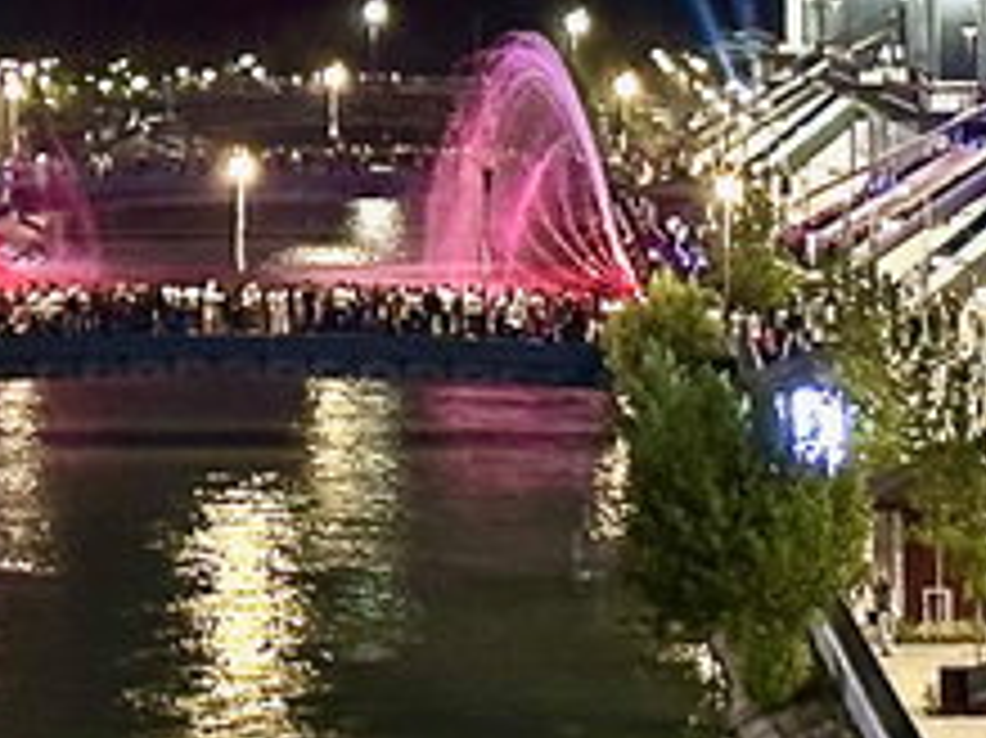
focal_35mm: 263
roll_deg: +0.2
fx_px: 7487
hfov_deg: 7.4
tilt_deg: -2.9
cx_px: -599
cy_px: 220
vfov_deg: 5.6
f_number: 1.78
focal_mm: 6.86
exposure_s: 1/40
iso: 400
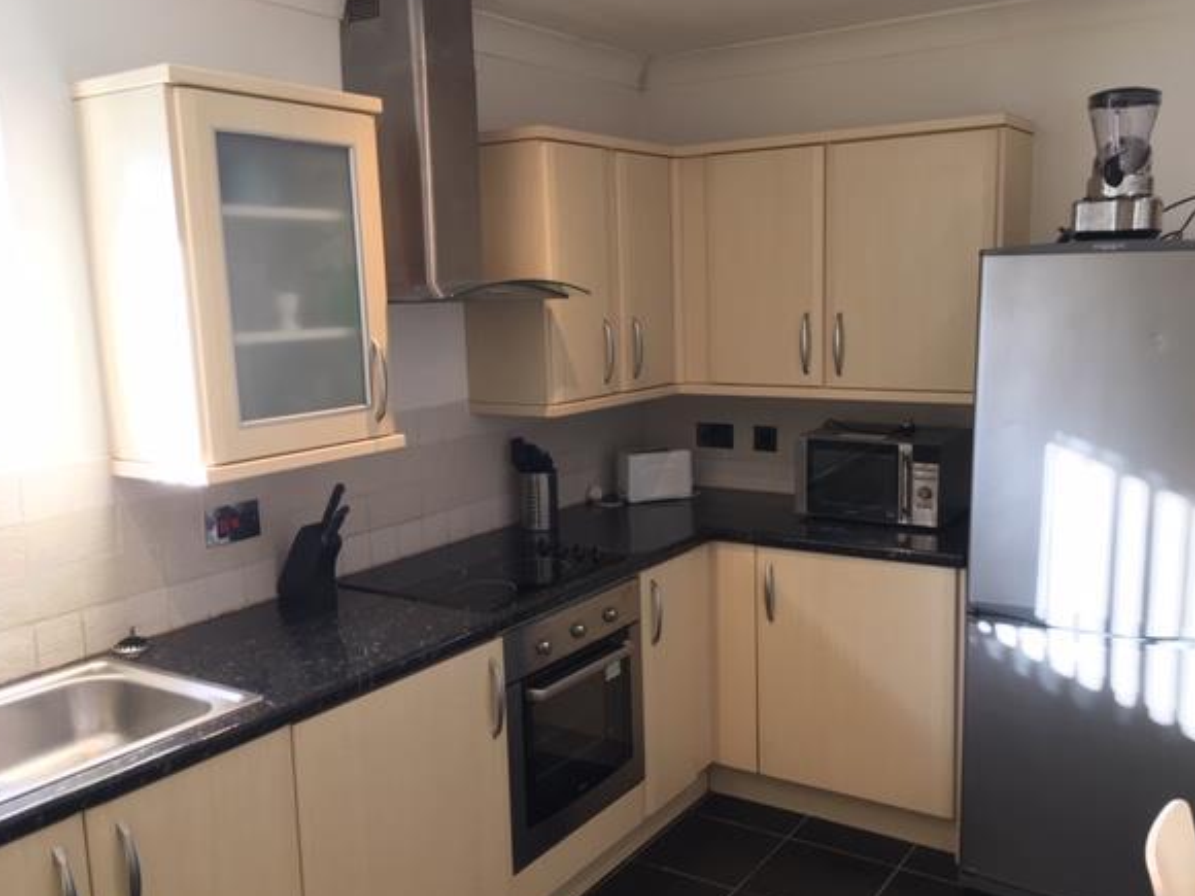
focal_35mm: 32
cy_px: 461
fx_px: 1105
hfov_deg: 56.8
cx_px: 635
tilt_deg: -8.9
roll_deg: +1.3
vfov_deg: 44.2
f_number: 2.2
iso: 80
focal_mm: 4.15
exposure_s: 1/33
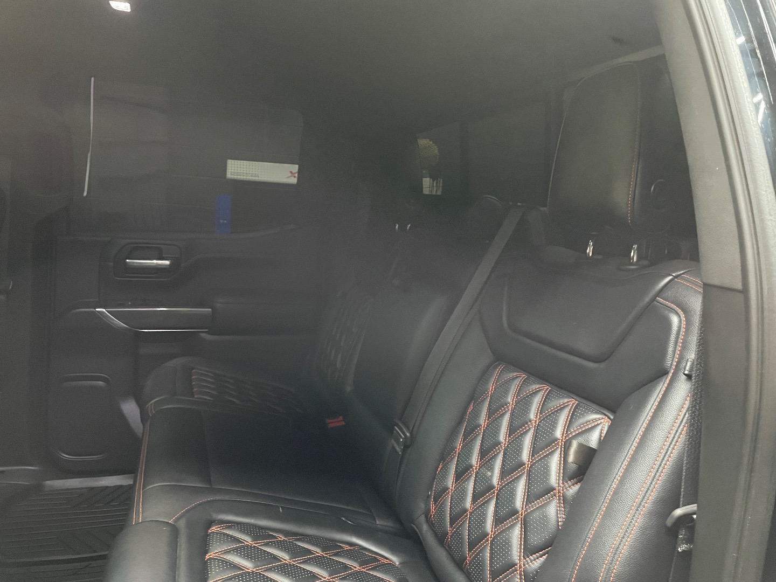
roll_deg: -4.1
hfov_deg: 67.3
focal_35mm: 26
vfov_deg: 53.1
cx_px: 388
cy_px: 291
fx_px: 583
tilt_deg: -6.2
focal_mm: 4.2
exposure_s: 1/30
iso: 800
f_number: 1.6
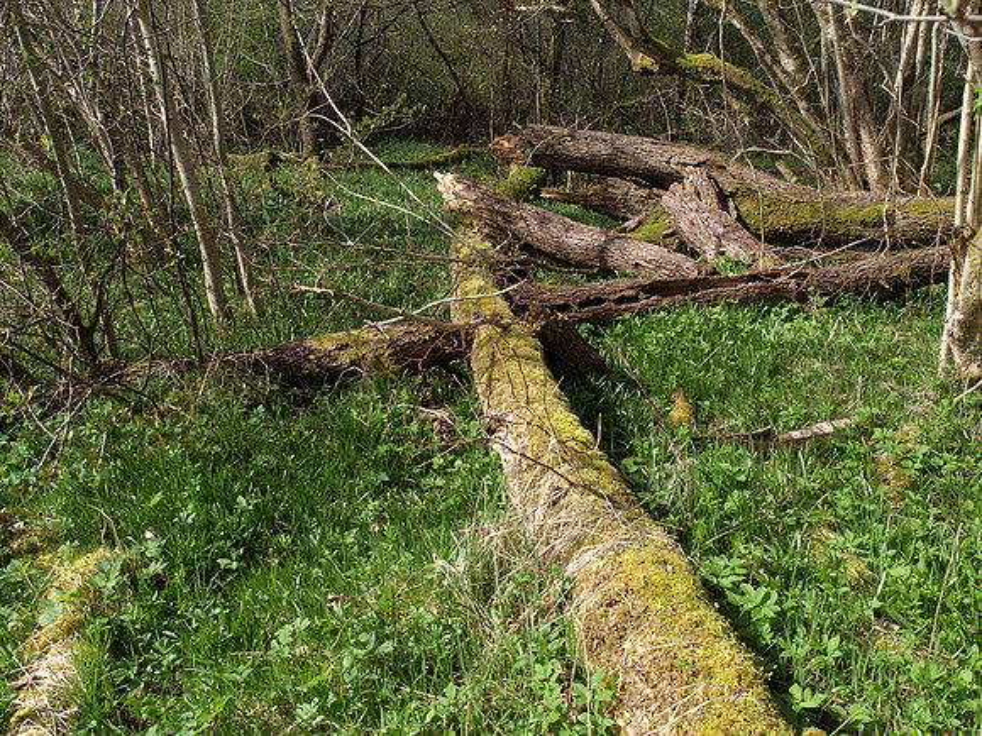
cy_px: 368
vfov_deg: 44.2
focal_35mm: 32
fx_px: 908
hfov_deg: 56.8
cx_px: 491
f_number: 8
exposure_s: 1/160
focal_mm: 16
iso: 100
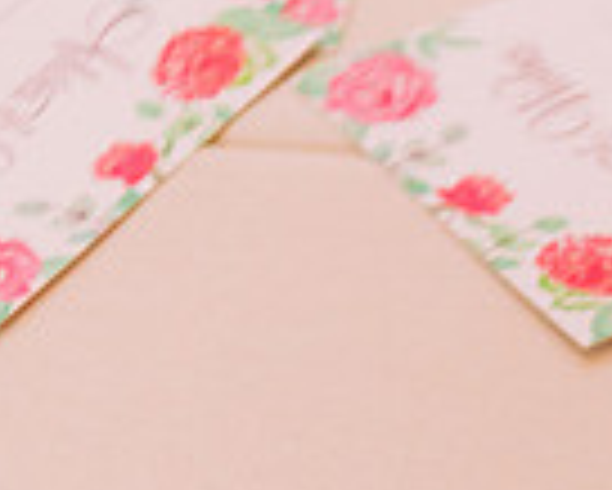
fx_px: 5075
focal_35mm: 280
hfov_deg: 6.8
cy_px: 677
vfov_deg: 5.5
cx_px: 1030
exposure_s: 1/200
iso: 1600
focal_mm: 70
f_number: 2.8
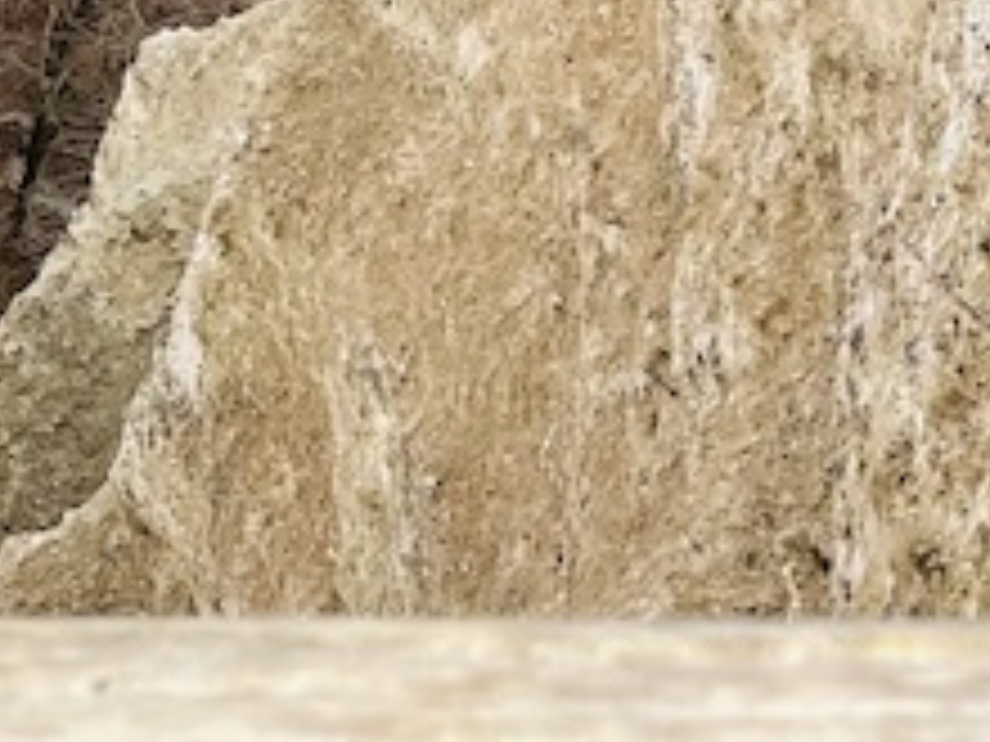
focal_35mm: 121
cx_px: 104
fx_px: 3461
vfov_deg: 10.7
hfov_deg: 16.1
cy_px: -935
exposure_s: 1/247
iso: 32
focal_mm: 4.2
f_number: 1.6
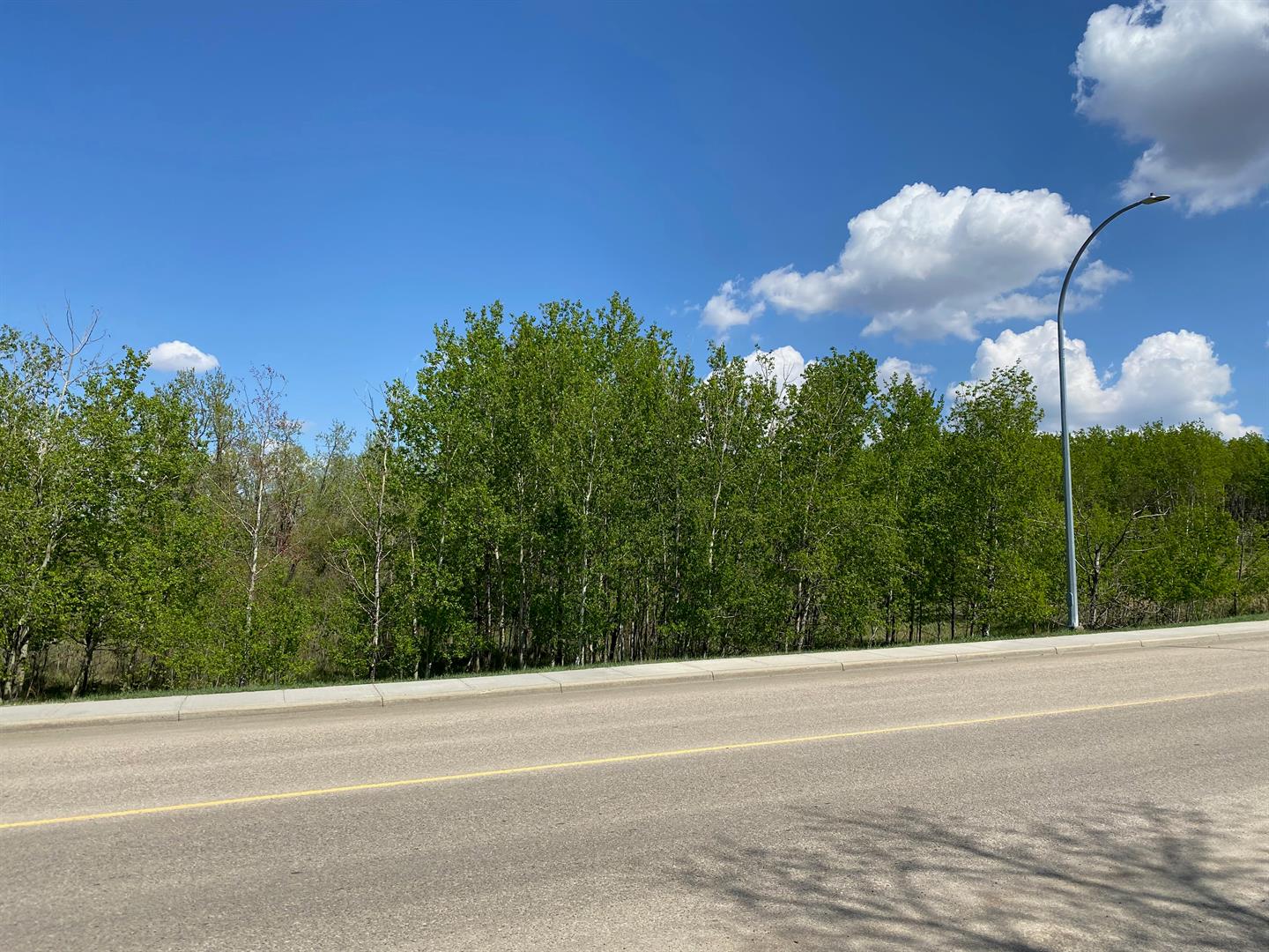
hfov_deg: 67.3
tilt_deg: +5.9
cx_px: 634
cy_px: 476
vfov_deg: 53.1
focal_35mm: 26
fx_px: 953
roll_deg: -1.6
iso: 32
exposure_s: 1/3300
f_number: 1.8
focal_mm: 4.25
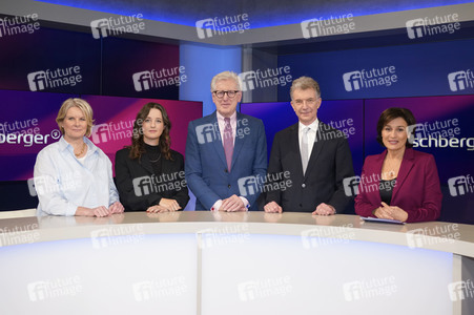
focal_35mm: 37
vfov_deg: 35.9
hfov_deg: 51.9
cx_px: 237
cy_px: 158
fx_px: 487
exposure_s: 1/160
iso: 2000
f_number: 5
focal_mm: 37
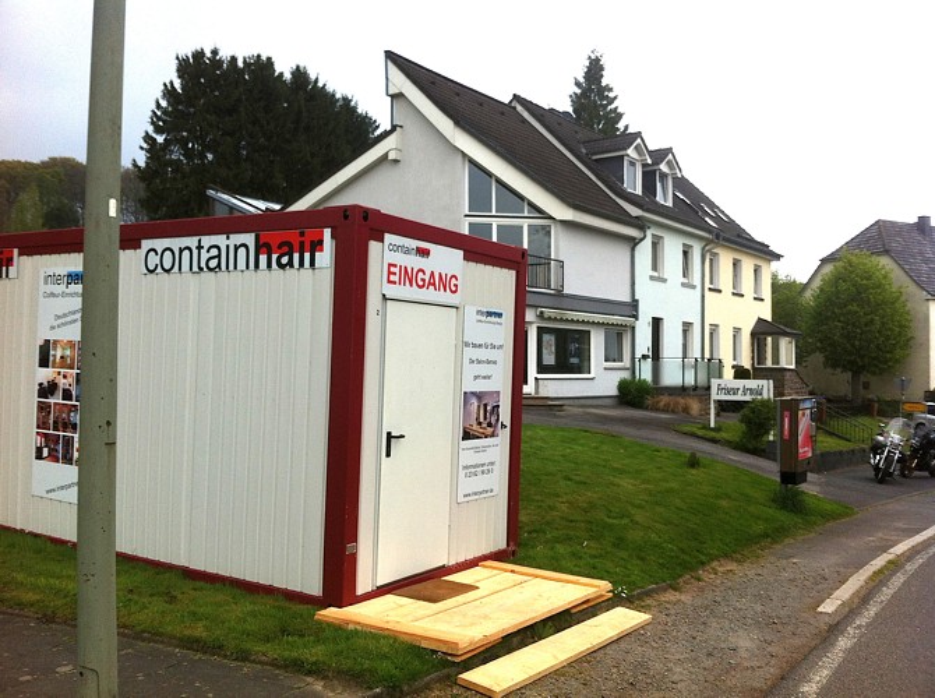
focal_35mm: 35
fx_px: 944
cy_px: 349
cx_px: 468
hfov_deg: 52.7
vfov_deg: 40.6
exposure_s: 1/554
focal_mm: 3.85
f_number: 2.8
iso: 80
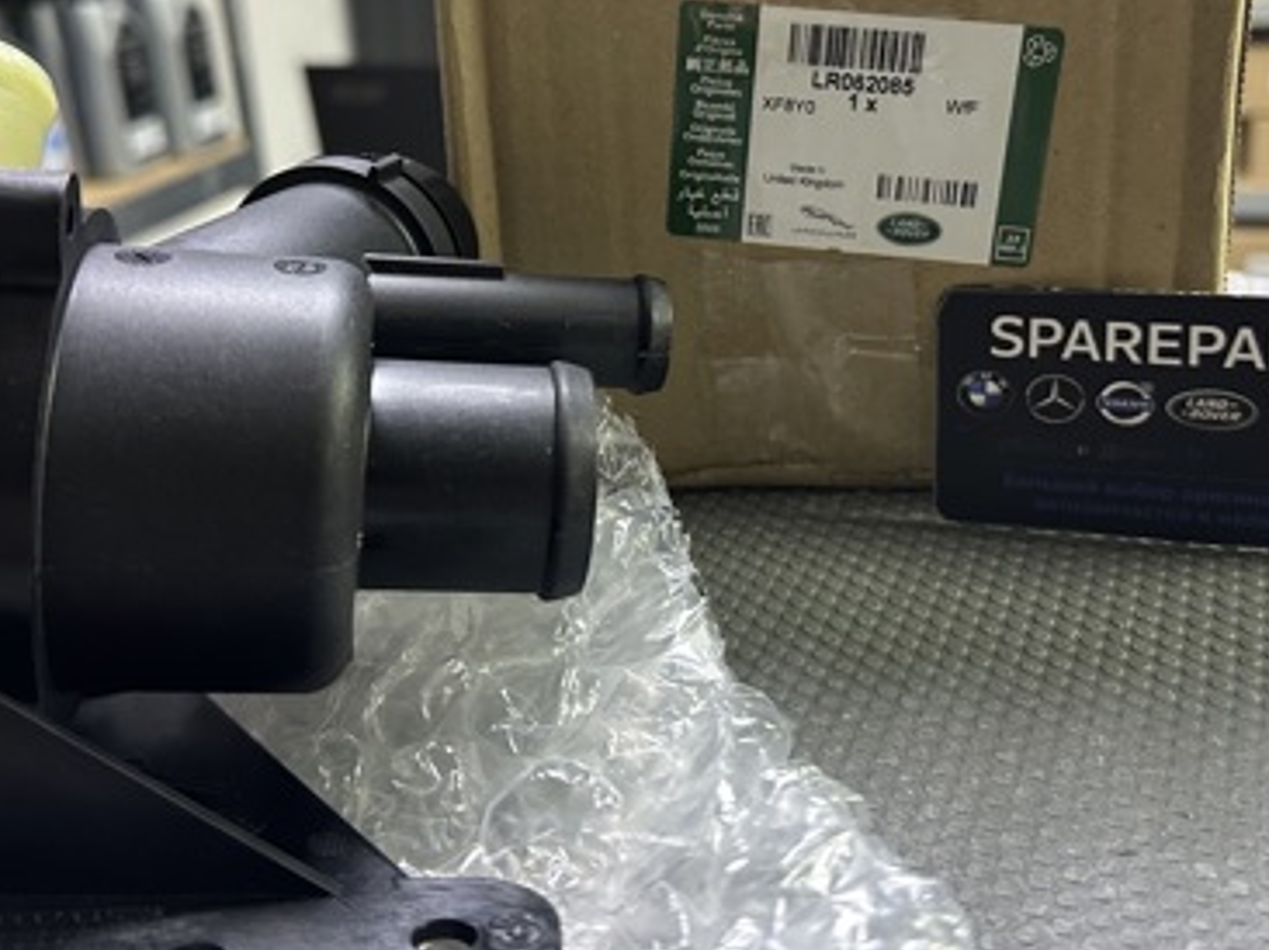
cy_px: 272
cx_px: 666
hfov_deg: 44.8
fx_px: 1539
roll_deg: +2.9
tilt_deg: -17.6
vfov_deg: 33.8
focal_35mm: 42
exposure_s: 1/60
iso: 320
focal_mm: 6.86
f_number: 1.78
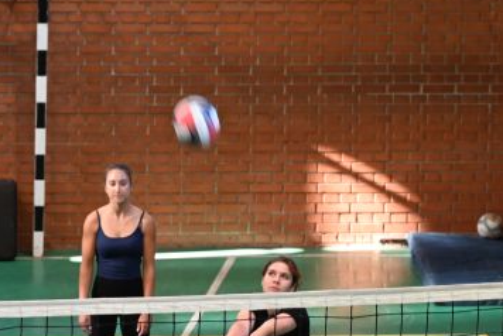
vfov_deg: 6.6
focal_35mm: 209
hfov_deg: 9.8
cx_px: 82
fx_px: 2922
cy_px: 344
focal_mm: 93
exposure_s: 1/60
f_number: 6.3
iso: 1600
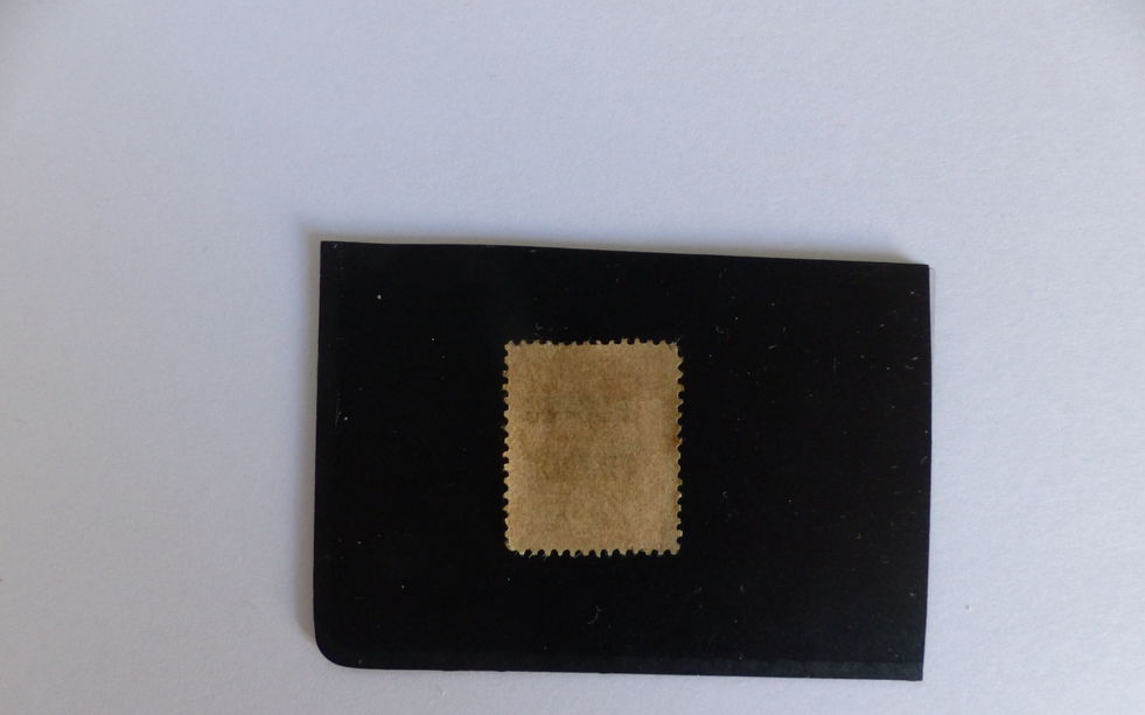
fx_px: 842
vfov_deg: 45.8
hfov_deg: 68.4
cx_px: 574
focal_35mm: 27
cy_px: 427
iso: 400
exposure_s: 1/60
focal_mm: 4.5
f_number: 2.8
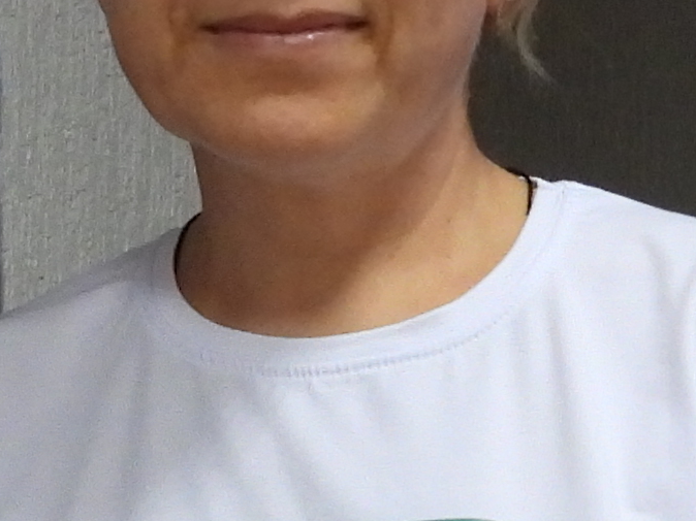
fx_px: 5909
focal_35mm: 294
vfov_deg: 5.1
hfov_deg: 6.7
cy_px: 324
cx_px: 5
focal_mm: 7.7
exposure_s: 1/20
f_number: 3.2
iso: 400
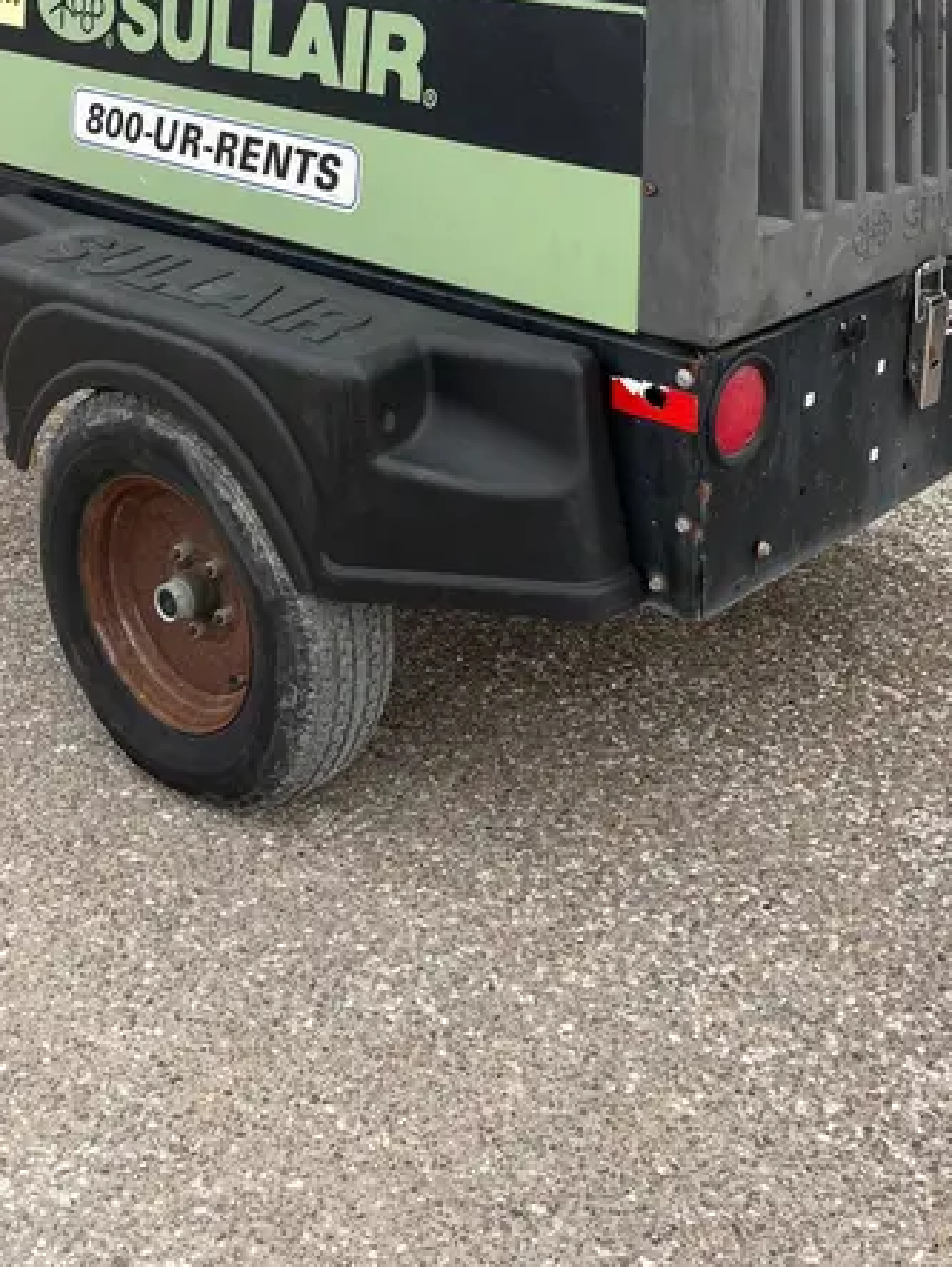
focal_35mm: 43
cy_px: 330
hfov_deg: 33.6
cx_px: 500
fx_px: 1574
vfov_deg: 42.6
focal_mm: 5.1
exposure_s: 1/322
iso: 50
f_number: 1.6
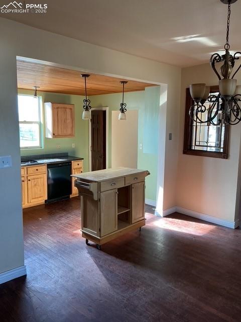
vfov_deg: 61.7
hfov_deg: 48.2
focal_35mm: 29
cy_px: 161
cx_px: 120
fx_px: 269
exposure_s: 1/60
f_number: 1.8
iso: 40
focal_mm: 3
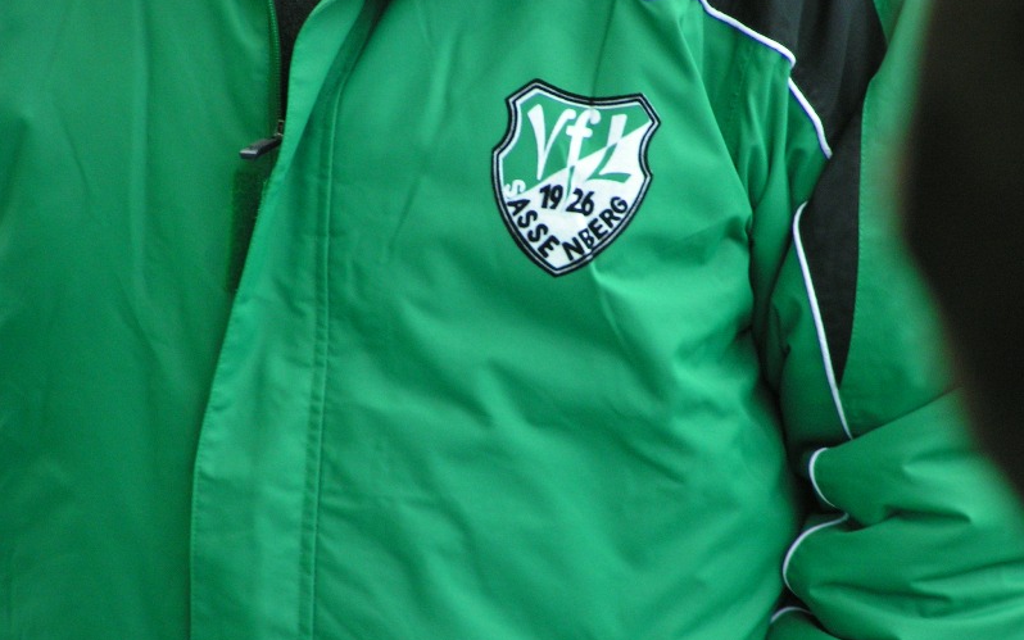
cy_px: 282
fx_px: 11276
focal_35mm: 404
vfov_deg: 3.3
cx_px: 512
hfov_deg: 5.2
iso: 200
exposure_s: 1/60
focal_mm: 58
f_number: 3.5
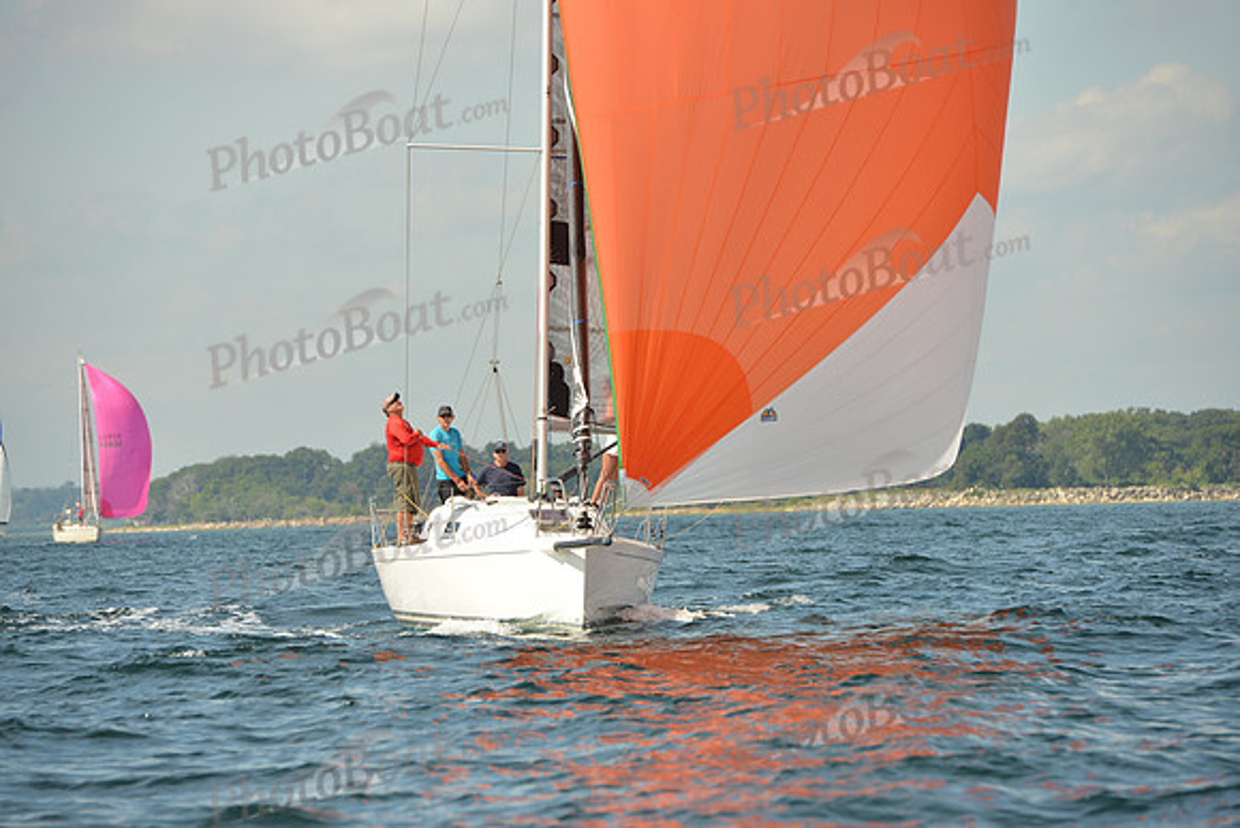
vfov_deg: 6.9
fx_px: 6890
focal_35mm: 200
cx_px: 620
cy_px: 414
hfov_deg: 10.3
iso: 320
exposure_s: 1/1250
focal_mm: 200
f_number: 8
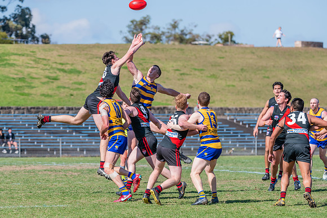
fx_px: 2362
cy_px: 109
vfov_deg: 5.3
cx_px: 164
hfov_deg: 7.9
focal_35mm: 260
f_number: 9
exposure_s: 1/1600
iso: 800
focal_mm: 260
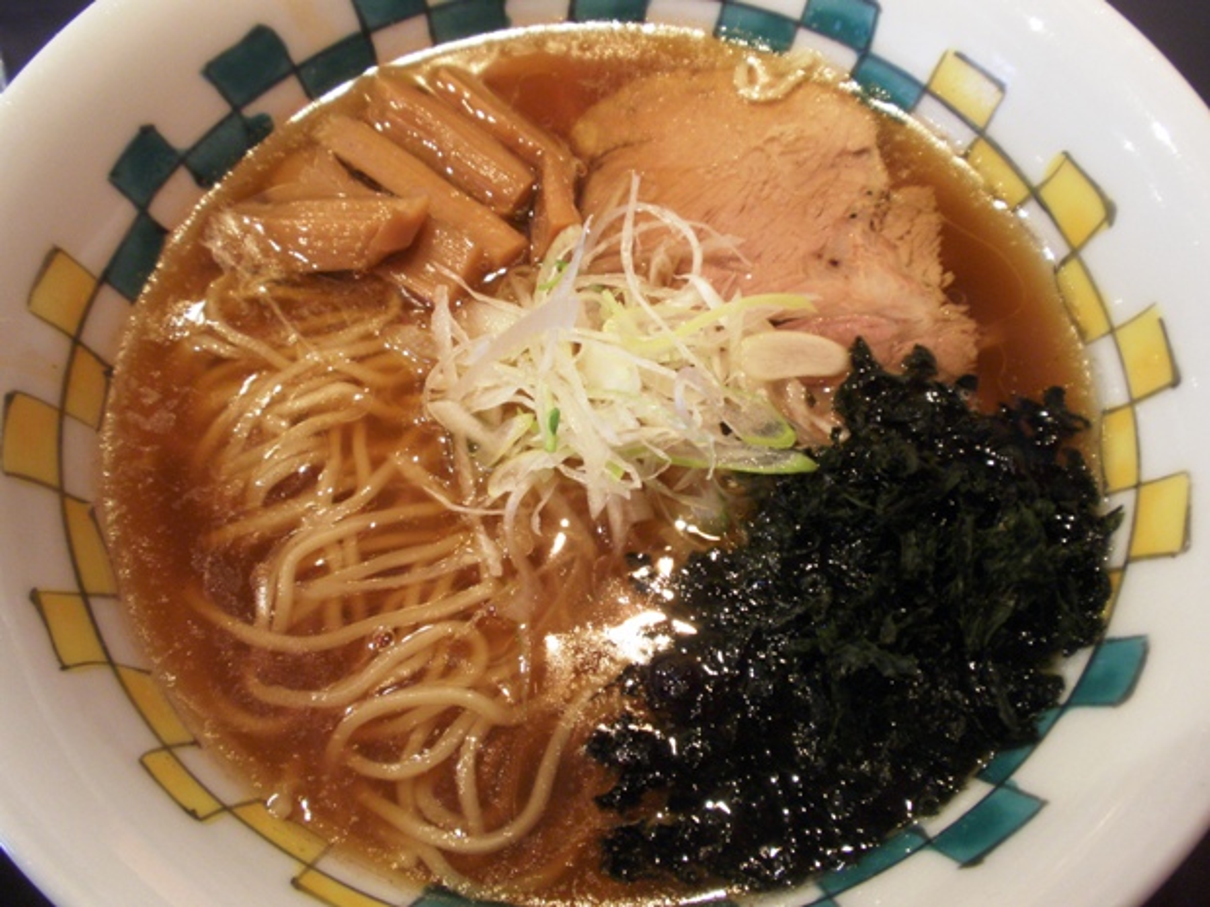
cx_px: 605
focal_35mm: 37
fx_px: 1293
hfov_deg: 50.1
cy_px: 454
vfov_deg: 38.7
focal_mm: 6.6
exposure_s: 1/6
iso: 100
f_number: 3.5
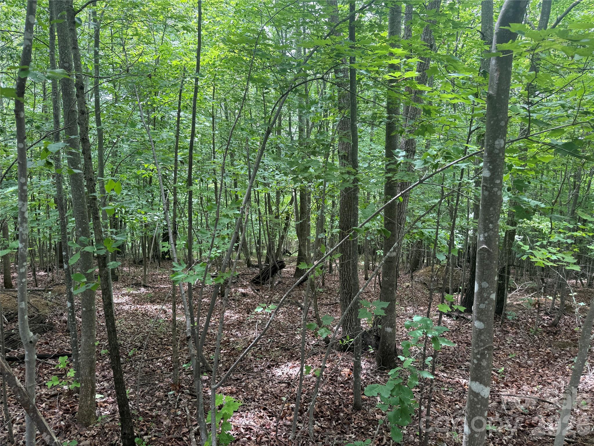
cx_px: 297
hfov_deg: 71.6
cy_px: 223
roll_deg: +0.6
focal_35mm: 24
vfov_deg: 56.8
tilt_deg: -9.4
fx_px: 412
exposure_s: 1/121
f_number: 1.78
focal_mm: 6.76
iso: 64
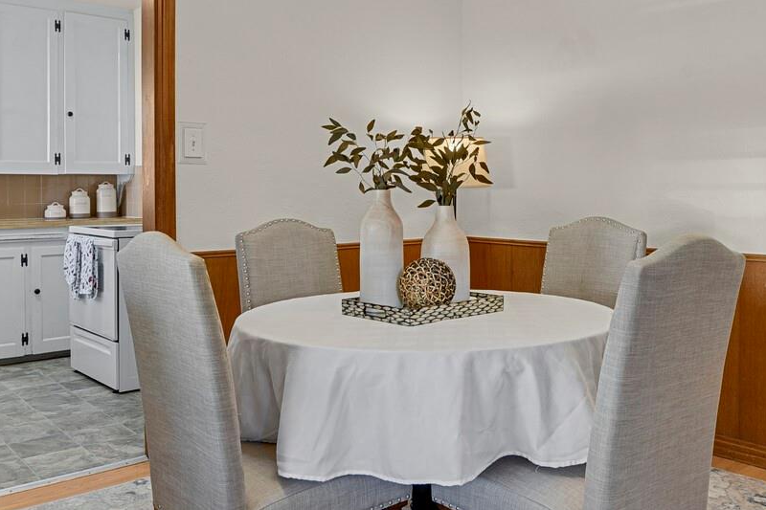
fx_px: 723
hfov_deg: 55.7
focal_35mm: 34
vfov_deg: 38.6
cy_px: 188
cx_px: 426
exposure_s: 2
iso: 250
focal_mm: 17
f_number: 8
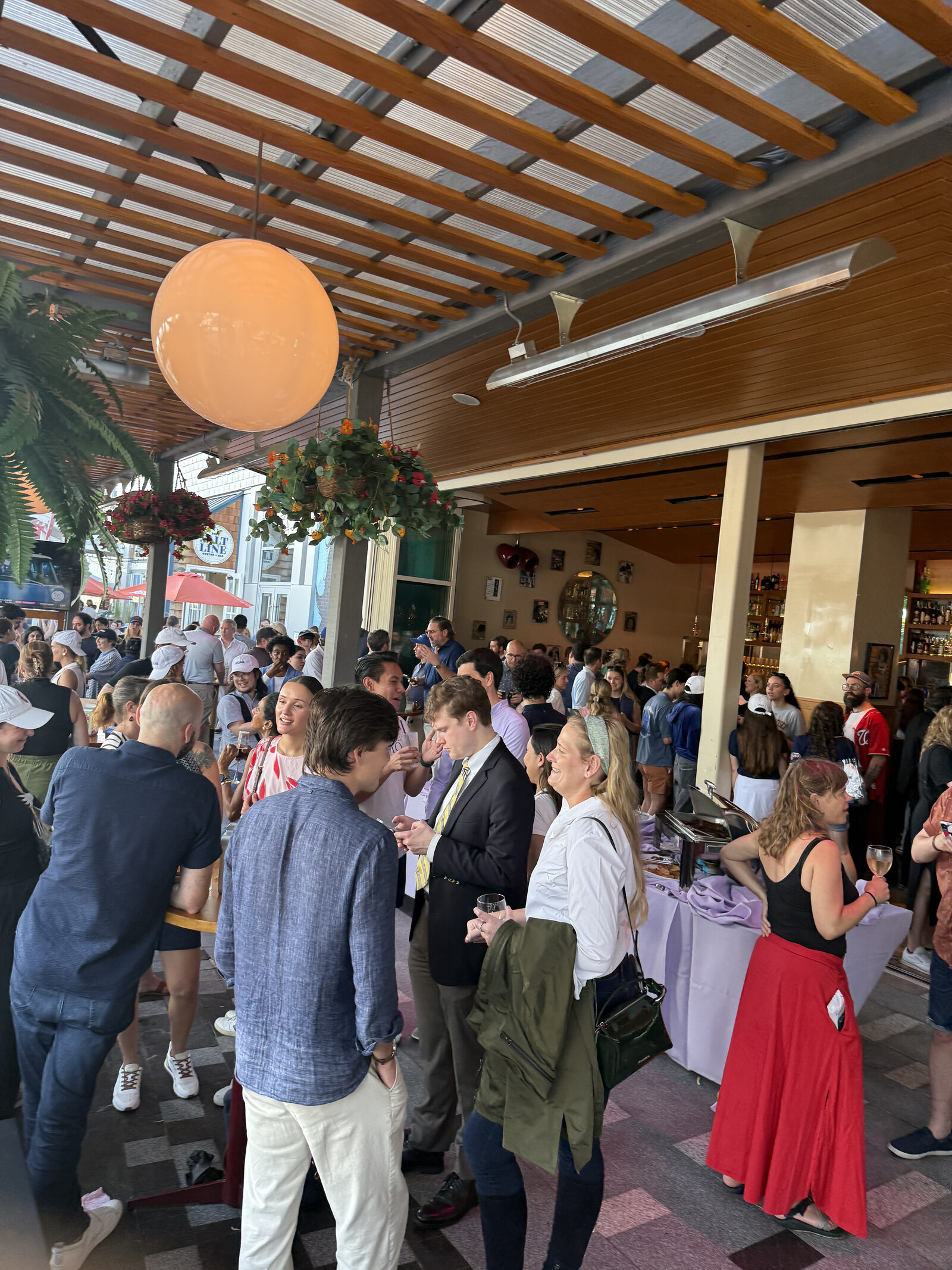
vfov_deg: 71.6
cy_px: 635
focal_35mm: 24
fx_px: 880
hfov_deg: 56.8
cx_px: 476
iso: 125
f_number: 1.78
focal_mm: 6.76
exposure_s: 1/121
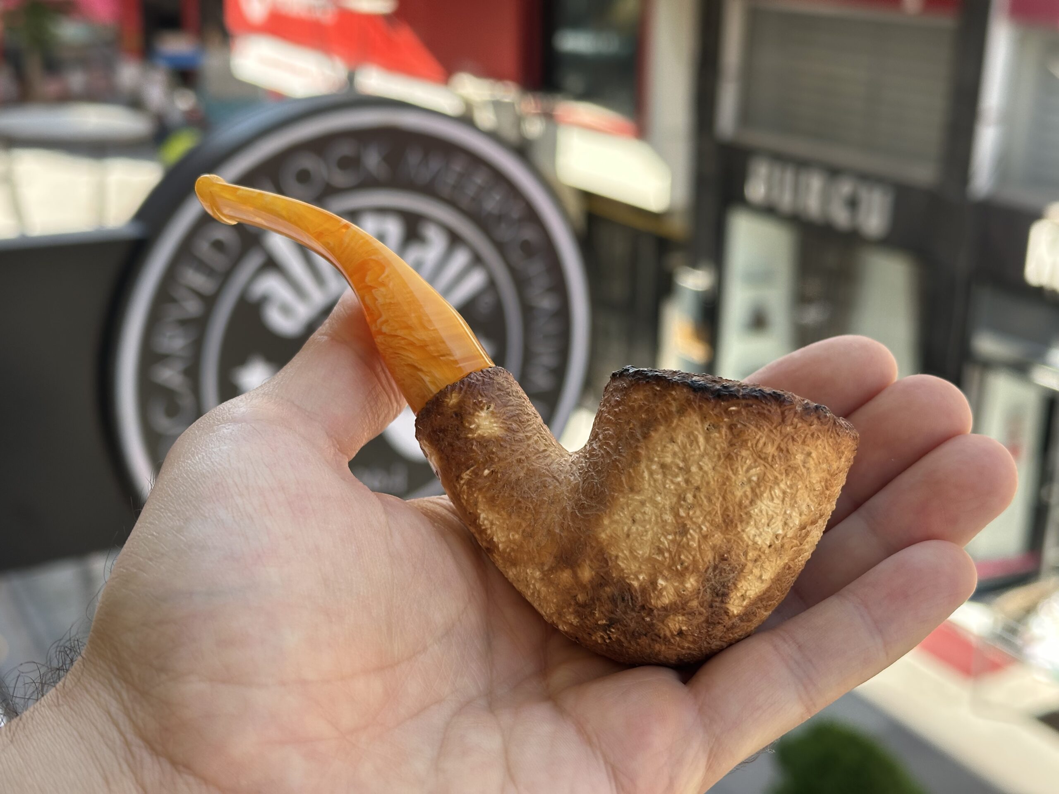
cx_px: 530
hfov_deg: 39.7
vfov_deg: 30.3
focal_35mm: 48
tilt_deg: -18.2
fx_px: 1468
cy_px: 397
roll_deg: -1.8
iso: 64
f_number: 1.78
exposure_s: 1/541
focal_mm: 6.86
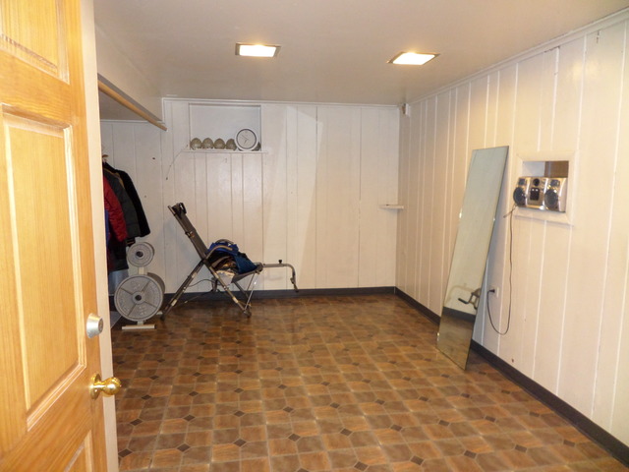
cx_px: 314
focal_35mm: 24
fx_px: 436
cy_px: 236
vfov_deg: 56.8
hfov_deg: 71.6
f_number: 3.1
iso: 240
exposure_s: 1/20
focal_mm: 4.3
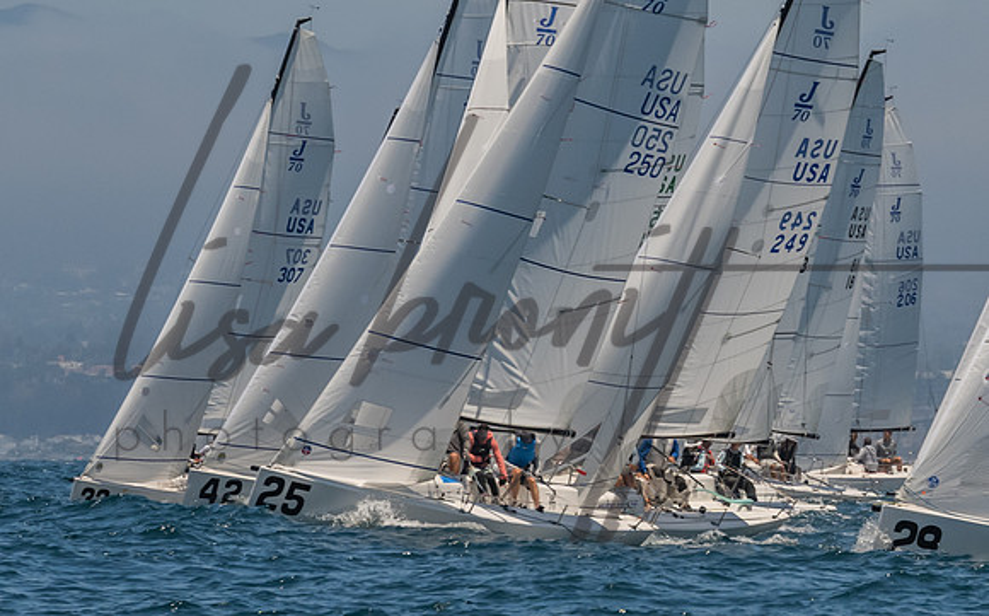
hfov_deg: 5.6
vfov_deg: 3.5
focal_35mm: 372
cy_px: 220
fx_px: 10017
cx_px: 977
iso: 640
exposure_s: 1/1000
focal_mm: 145
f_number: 9
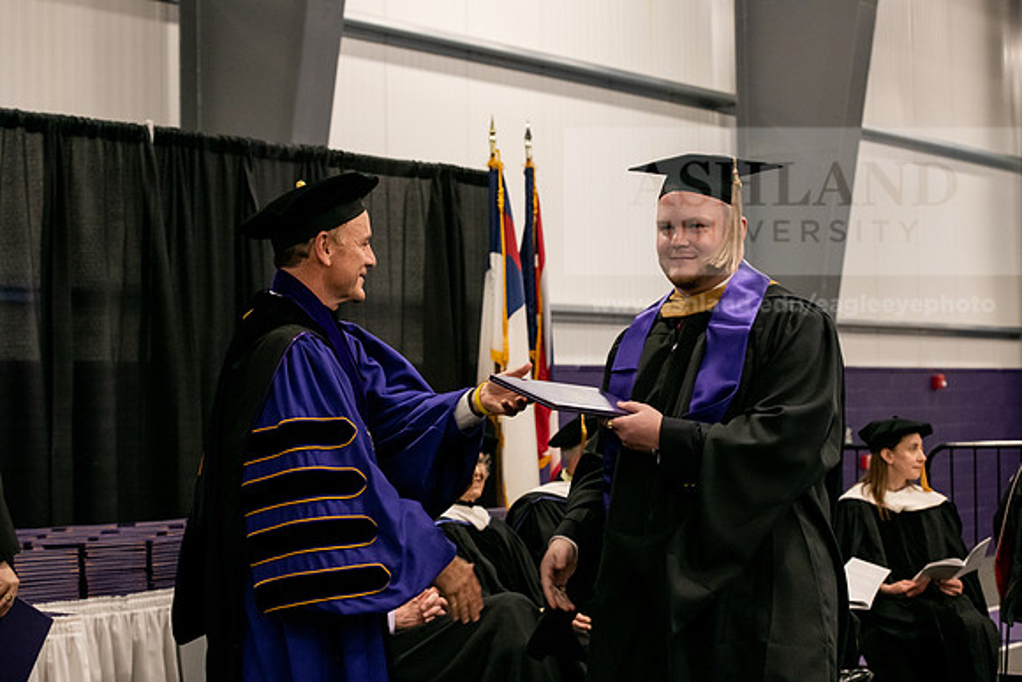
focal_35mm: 75
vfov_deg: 18.2
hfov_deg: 27.0
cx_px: 511
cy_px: 341
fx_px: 2130
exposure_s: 1/200
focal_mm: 75
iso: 1600
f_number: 5.6
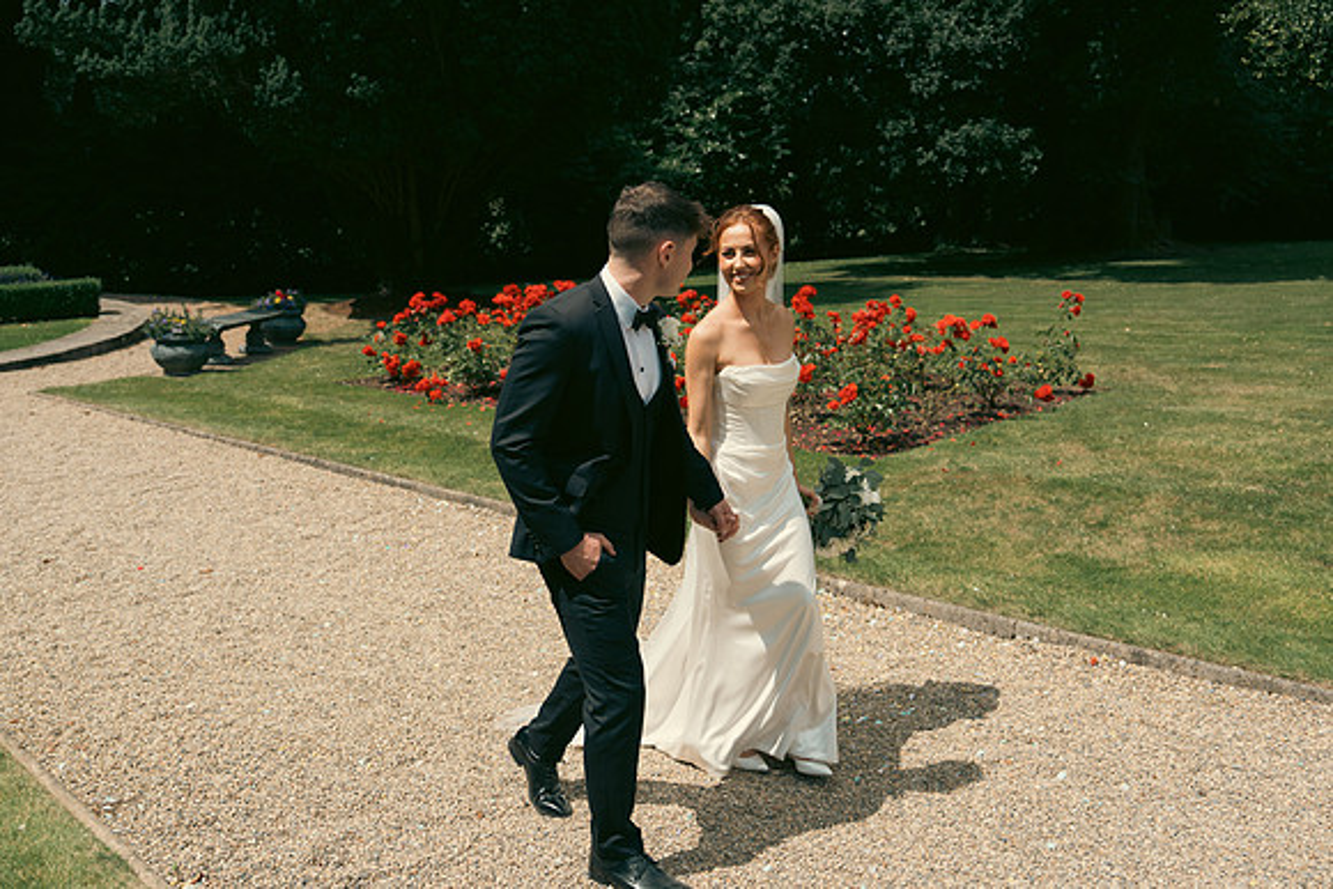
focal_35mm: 33
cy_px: 444
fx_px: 1222
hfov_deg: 57.2
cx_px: 666
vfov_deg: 40.0
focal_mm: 33
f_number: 3.5
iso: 160
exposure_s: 1/2000
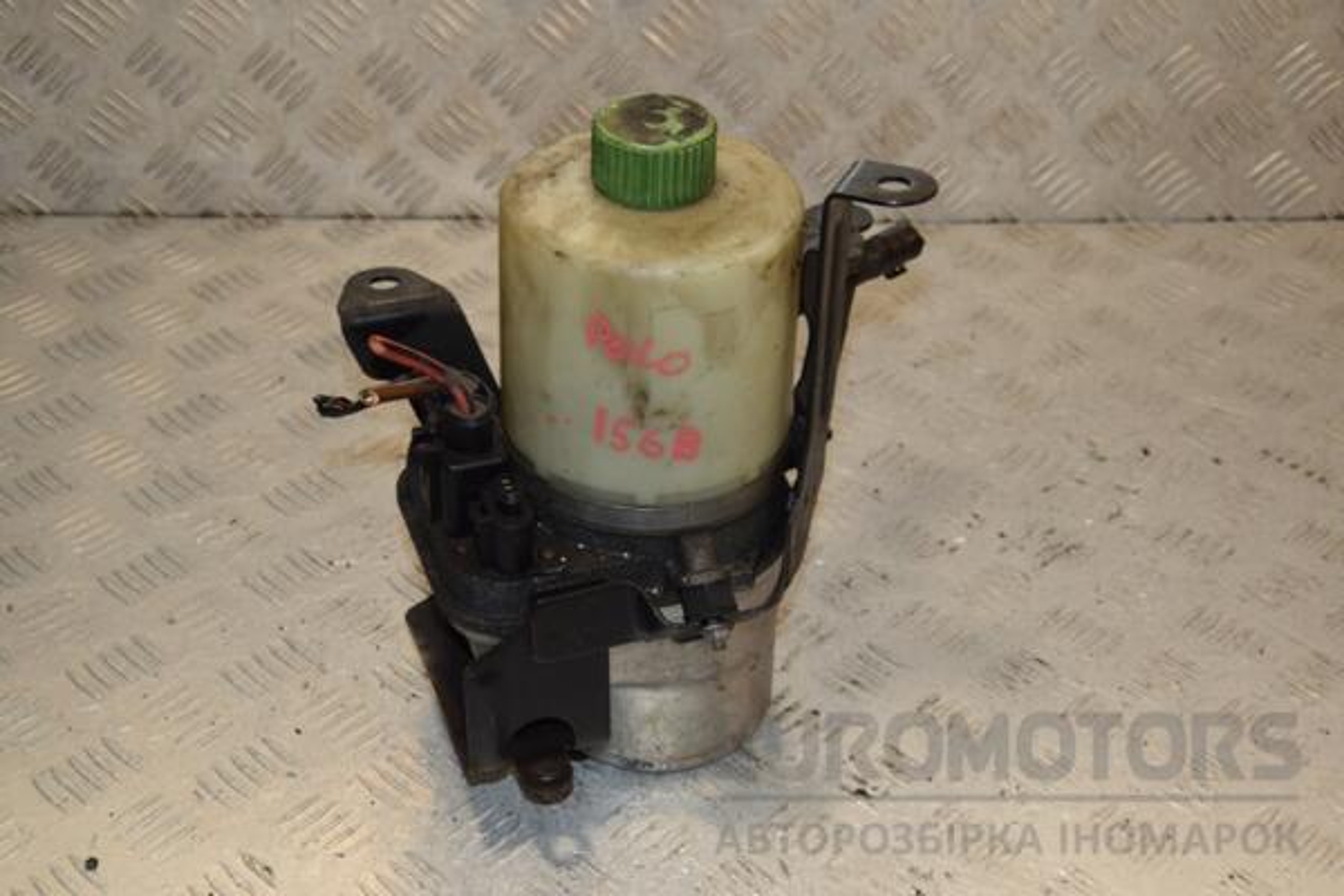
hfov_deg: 33.4
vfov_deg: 22.6
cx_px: 672
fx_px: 2240
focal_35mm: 60
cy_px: 448
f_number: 7.1
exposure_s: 1/200
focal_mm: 40
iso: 800
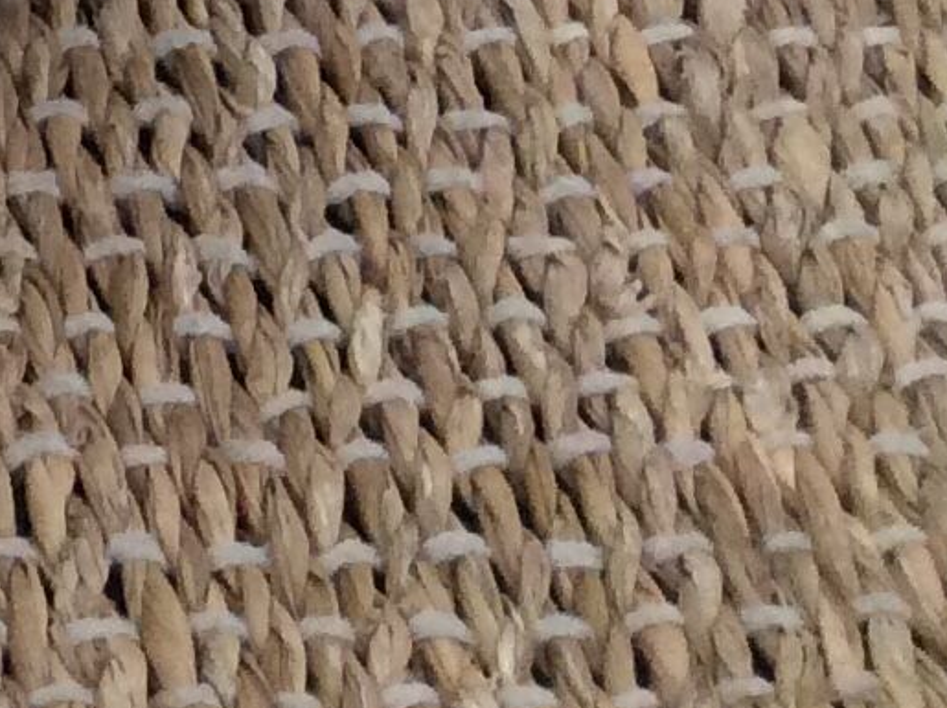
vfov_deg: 8.5
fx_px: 4399
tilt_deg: -38.1
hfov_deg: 10.7
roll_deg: -0.4
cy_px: -868
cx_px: -1212
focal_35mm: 161
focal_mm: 3.3
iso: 100
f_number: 2.4
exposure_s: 1/25
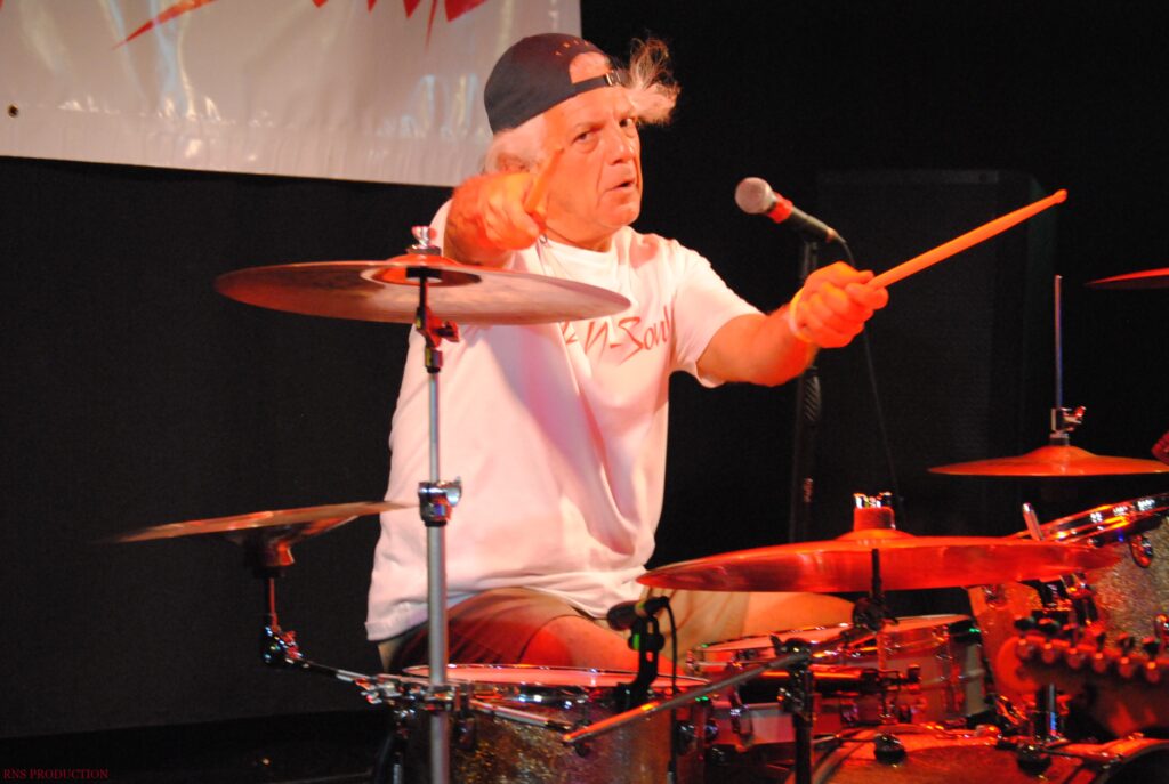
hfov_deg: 21.9
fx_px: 3026
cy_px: 392
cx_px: 584
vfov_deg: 14.8
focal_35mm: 93
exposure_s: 1/50
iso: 1600
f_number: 4.2
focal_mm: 62
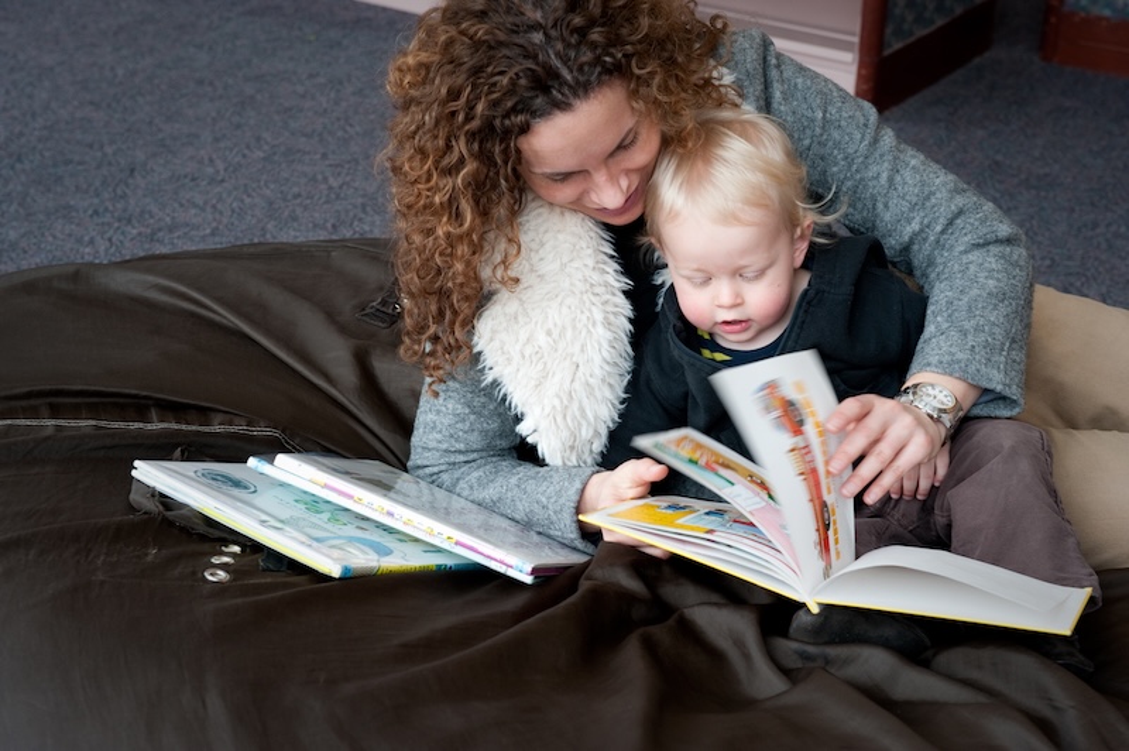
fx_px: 2193
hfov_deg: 28.9
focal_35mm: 70
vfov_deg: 19.4
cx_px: 564
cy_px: 376
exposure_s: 1/60
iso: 400
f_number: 7.1
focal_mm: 70
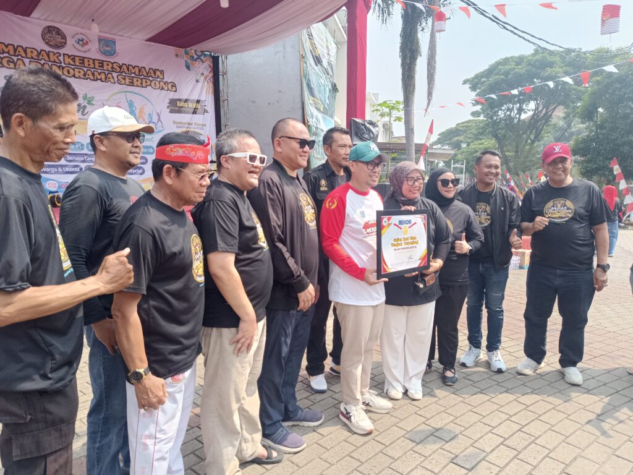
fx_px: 439
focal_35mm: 24
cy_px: 238
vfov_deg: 56.8
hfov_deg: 71.6
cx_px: 316
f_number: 1.88
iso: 50
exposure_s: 1/403
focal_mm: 5.59
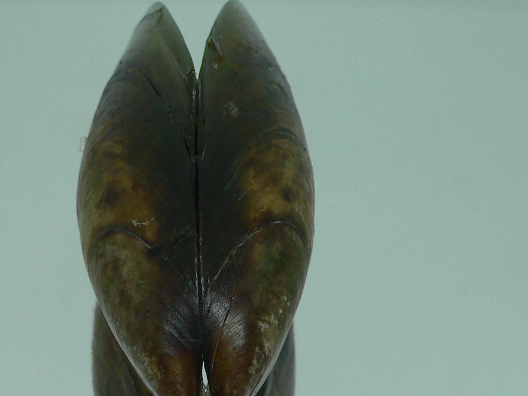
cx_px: 191
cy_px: 233
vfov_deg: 26.1
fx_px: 854
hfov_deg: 34.1
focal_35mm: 56
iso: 80
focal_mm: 4.6
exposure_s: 1/60
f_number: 2.8
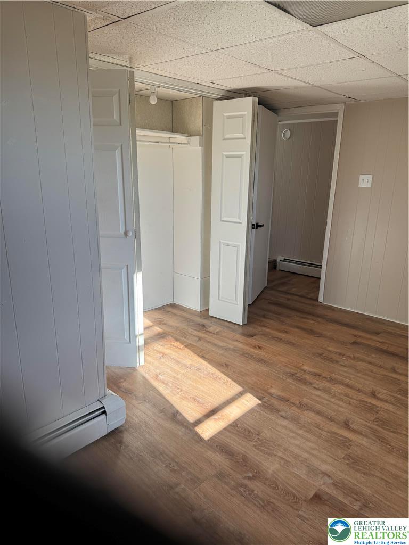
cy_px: 272
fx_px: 378
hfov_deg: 56.8
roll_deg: -1.0
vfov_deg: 71.6
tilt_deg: -16.0
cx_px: 204
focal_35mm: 24
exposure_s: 1/436
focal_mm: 6.76
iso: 80
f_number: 1.78
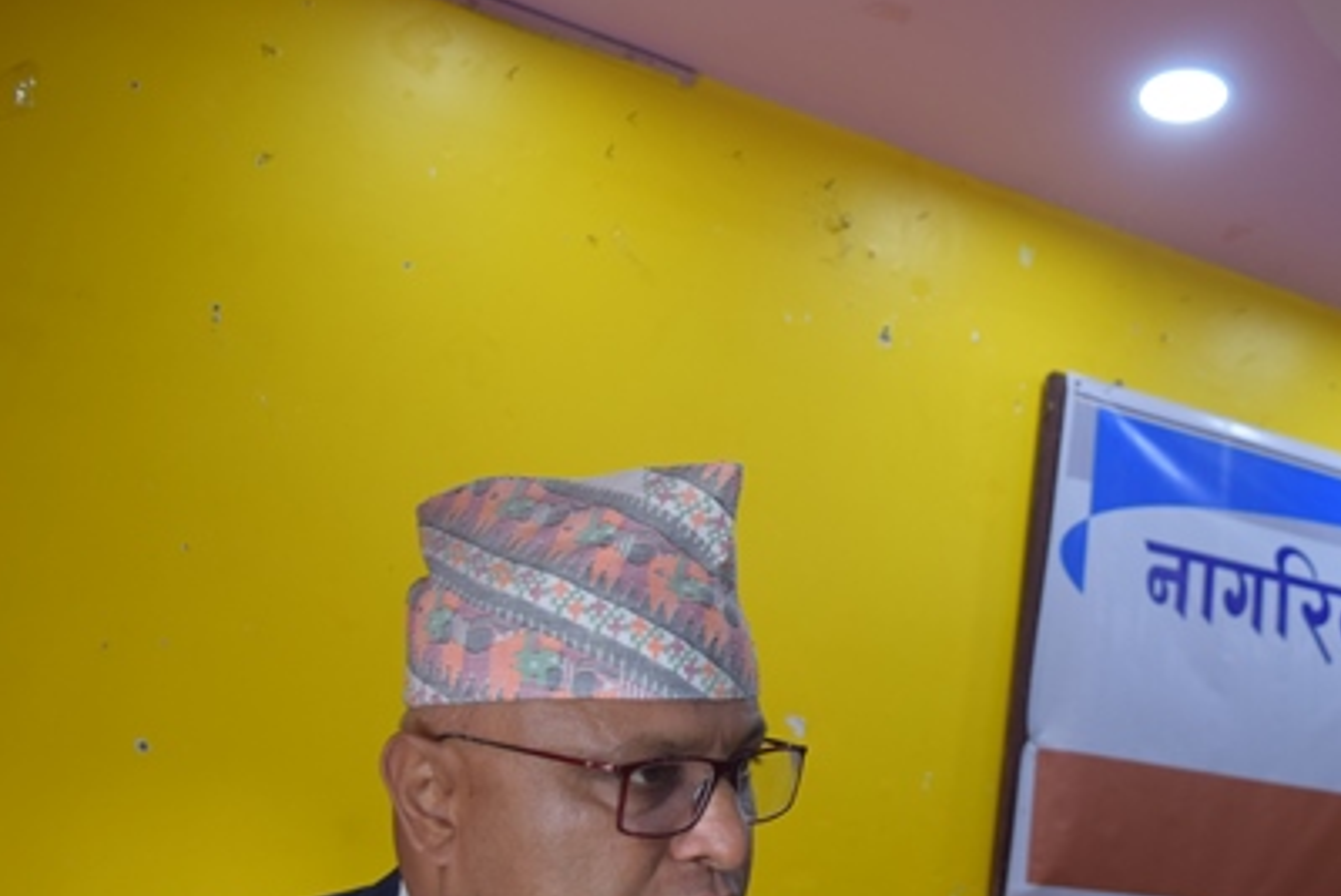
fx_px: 1789
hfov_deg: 39.7
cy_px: 522
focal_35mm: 48
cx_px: 1046
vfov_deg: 28.1
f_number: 4.5
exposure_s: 1/80
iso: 400
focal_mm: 20
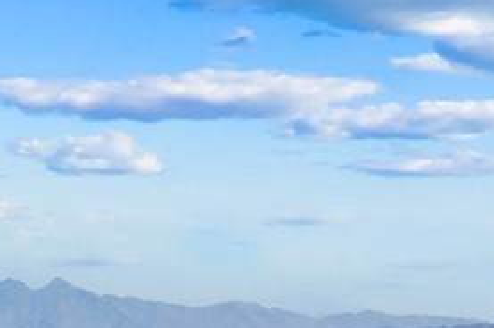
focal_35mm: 655
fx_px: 8977
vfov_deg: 2.1
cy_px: 525
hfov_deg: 3.2
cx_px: 83
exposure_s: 1/8000
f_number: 11
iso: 320
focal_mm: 167
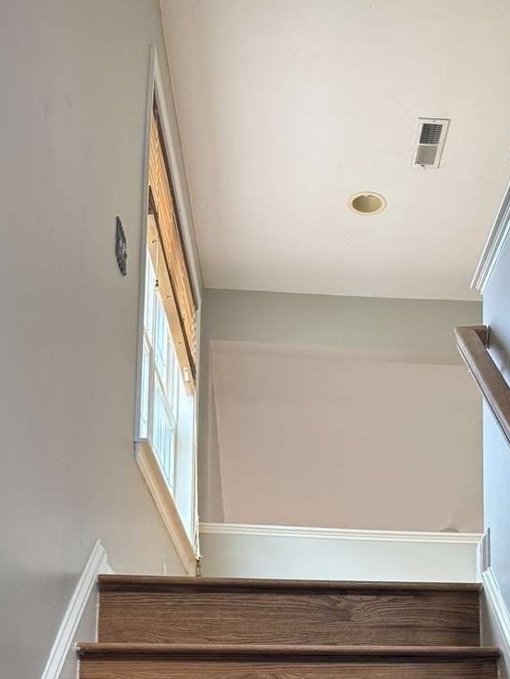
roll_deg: +0.0
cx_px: 374
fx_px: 982
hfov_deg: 28.7
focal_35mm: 50
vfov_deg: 34.8
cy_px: 675
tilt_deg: +9.5
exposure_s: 1/120
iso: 200
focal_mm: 6.76
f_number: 1.78
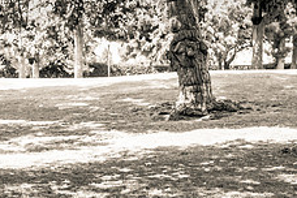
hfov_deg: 19.3
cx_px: 80
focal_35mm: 105
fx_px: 866
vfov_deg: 12.7
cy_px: 233
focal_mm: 39
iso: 1250
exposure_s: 1/2000
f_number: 5.6
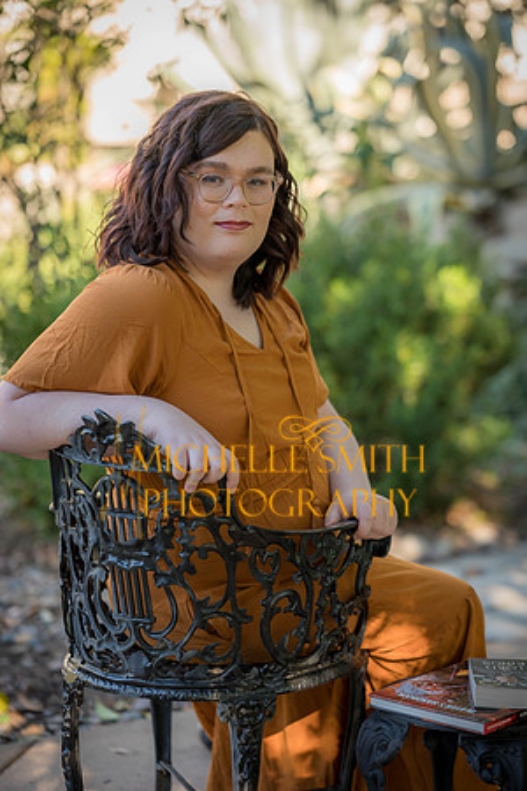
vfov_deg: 23.9
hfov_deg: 16.1
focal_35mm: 85
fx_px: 1866
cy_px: 396
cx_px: 264
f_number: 2.2
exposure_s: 1/400
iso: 100
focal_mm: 85
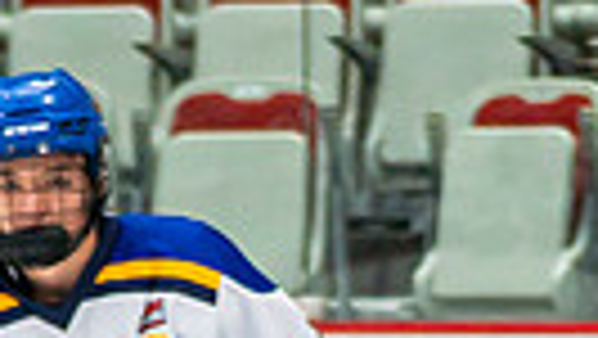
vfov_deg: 1.5
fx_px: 12471
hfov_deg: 2.7
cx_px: 834
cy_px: 1042
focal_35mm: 786
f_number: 2.8
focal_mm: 88
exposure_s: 1/640
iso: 500
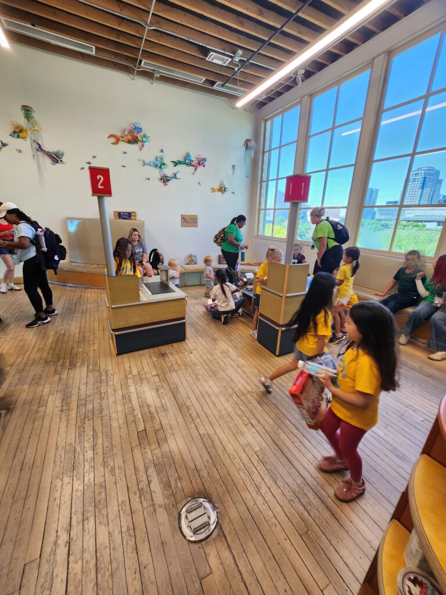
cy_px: 298
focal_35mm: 13
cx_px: 223
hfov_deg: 89.9
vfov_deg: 106.2
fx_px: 223
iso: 100
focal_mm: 1.7
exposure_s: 1/60
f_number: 2.2
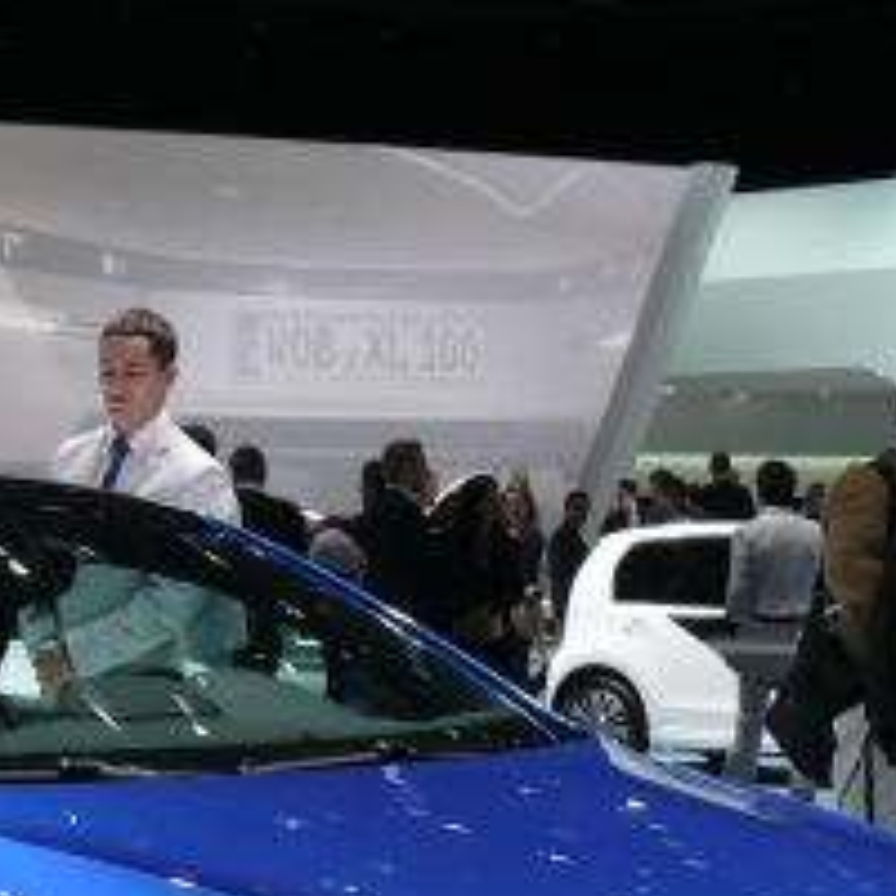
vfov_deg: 18.0
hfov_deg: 18.3
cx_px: 40
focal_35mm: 93
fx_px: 2723
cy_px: 995
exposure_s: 1/160
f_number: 4
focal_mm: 7.4
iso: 100
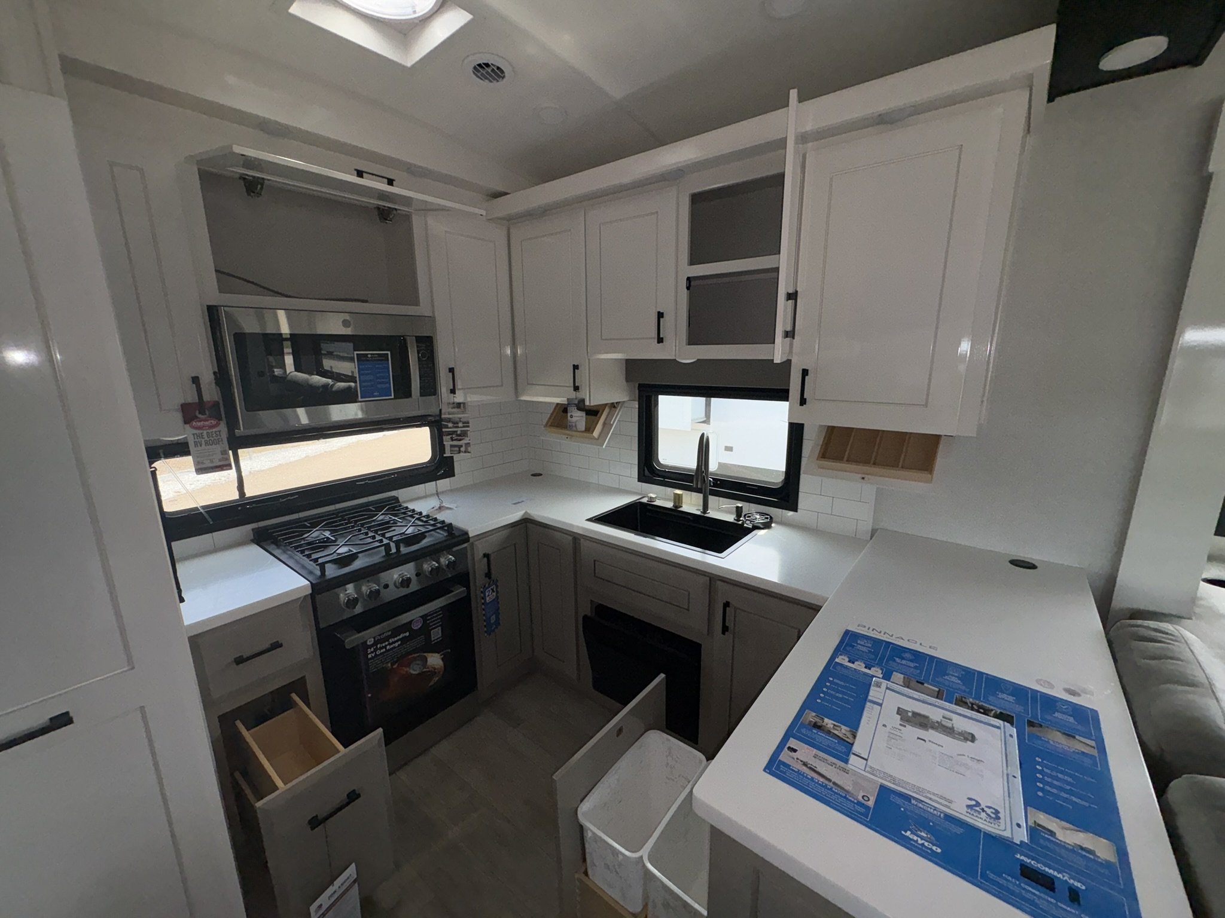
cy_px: 459
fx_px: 495
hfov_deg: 102.1
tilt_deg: -11.2
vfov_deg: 85.7
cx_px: 612
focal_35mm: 14
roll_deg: +0.4
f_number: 2.2
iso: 32
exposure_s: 1/122
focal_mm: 2.22
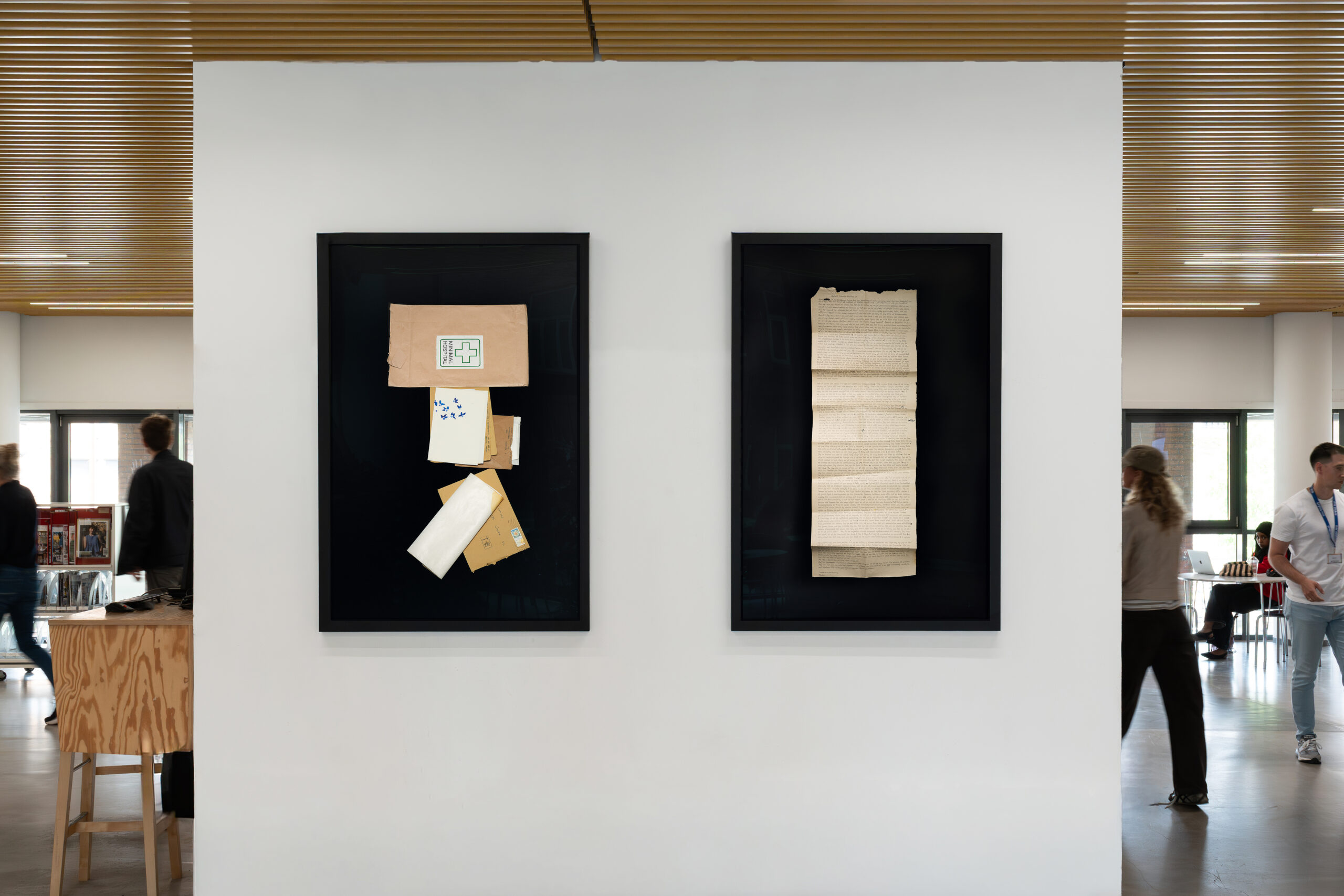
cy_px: 448
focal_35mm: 42
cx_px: 672
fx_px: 1568
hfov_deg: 46.4
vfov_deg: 31.9
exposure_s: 1/40
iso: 2500
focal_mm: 42
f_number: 11
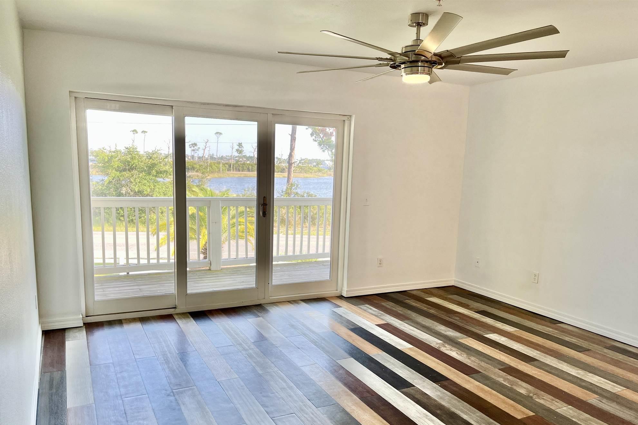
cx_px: 320
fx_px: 496
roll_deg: -2.0
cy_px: 247
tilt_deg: -10.1
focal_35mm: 28
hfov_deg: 65.5
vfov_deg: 46.2
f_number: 1.6
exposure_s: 1/131
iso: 32
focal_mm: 5.1
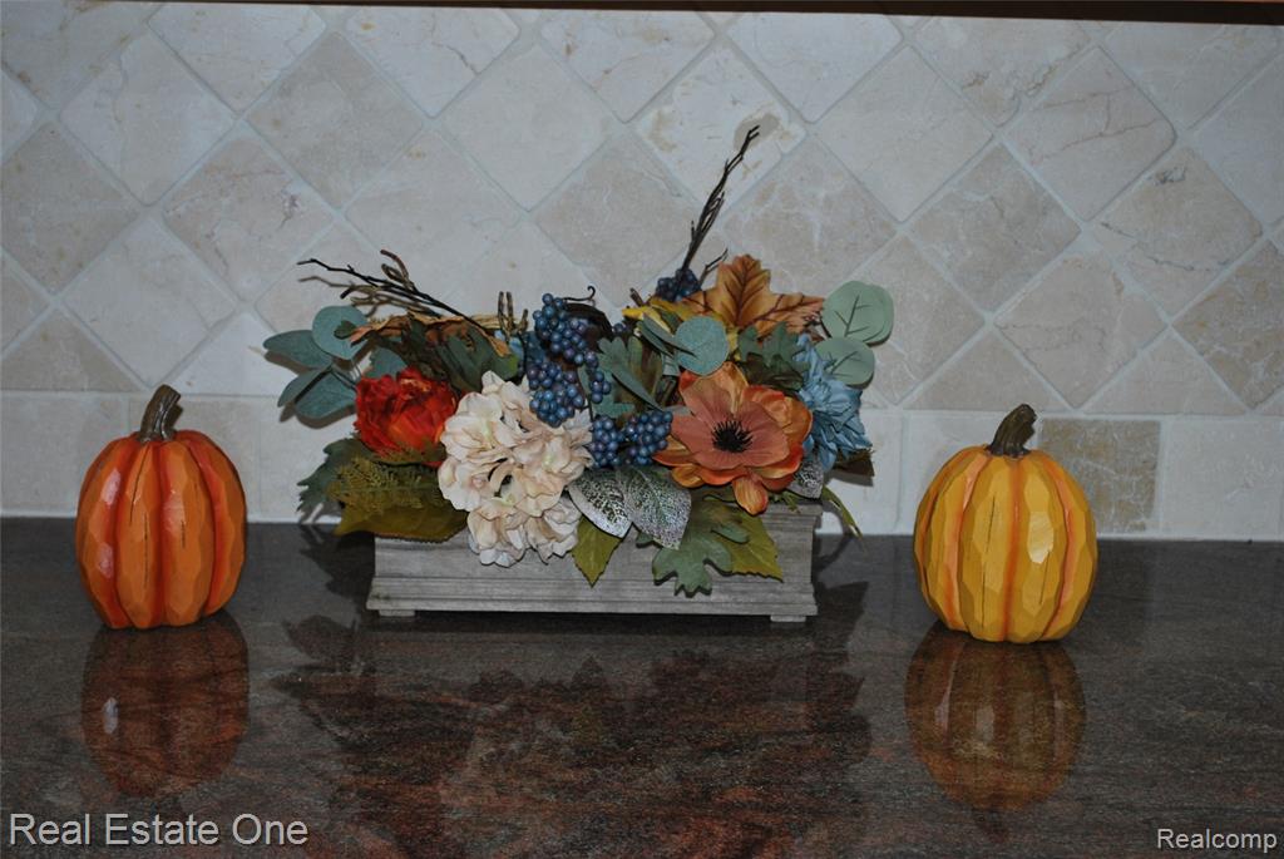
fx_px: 2356
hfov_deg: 30.5
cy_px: 430
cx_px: 642
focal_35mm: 66
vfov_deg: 20.7
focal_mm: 44
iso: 200
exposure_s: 1/60
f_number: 5.3
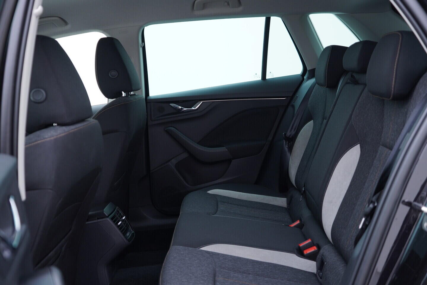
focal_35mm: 36
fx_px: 427
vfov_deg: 36.9
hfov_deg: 53.1
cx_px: 214
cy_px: 142
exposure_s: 1/40
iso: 200
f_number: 2.8
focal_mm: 24
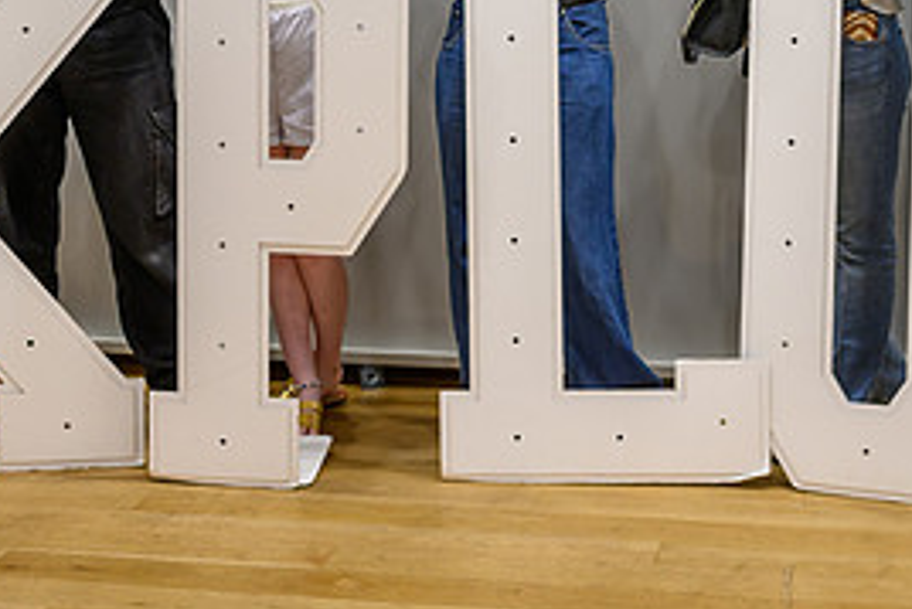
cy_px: -26
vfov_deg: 17.5
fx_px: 1926
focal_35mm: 76
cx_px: 531
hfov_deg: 26.6
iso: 1400
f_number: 2.2
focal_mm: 35
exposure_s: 1/250
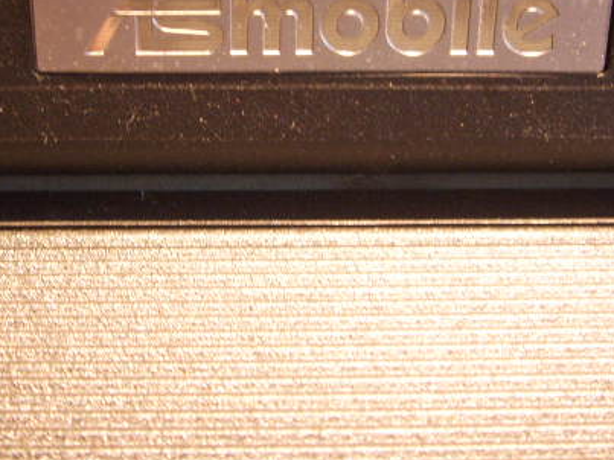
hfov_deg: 31.1
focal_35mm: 62
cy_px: 140
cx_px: 256
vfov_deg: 23.5
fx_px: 1099
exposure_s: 1/4
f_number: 3.5
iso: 152
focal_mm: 6.6
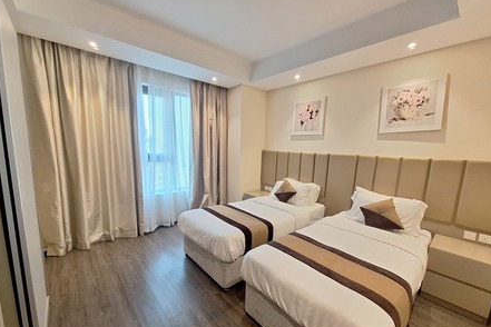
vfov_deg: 81.0
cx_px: 249
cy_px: 177
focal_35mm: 14
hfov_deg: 104.2
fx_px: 191
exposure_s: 1/25
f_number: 2.2
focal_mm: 1.74
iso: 200
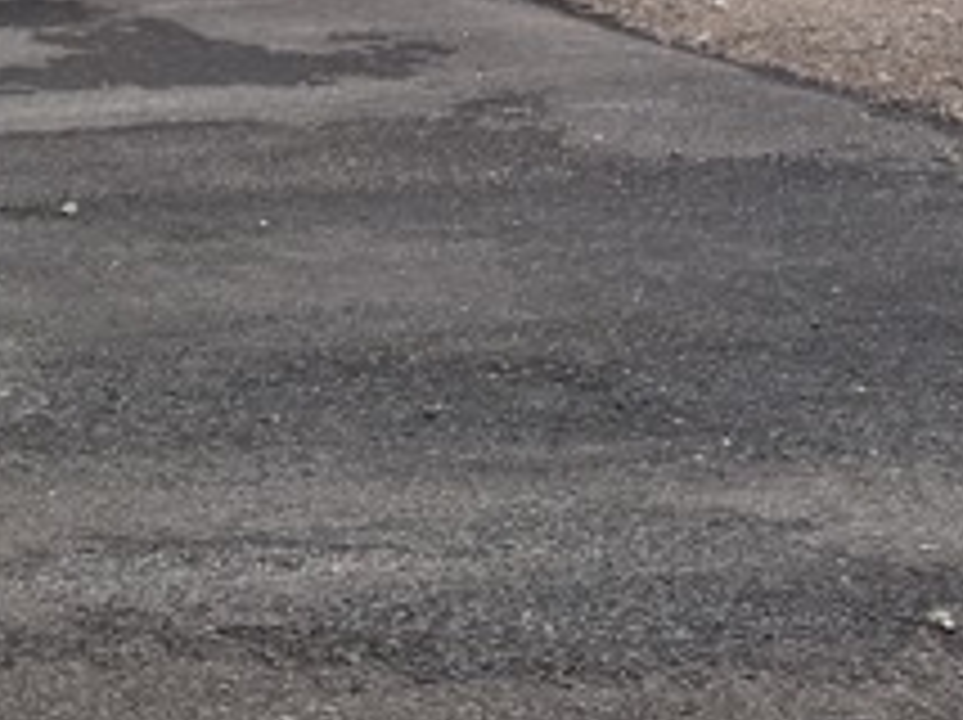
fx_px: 3196
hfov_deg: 13.5
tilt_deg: -7.0
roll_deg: +2.2
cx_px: -1215
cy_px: -166
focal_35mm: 115
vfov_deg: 12.5
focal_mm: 6.76
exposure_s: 1/1018
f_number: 1.78
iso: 80
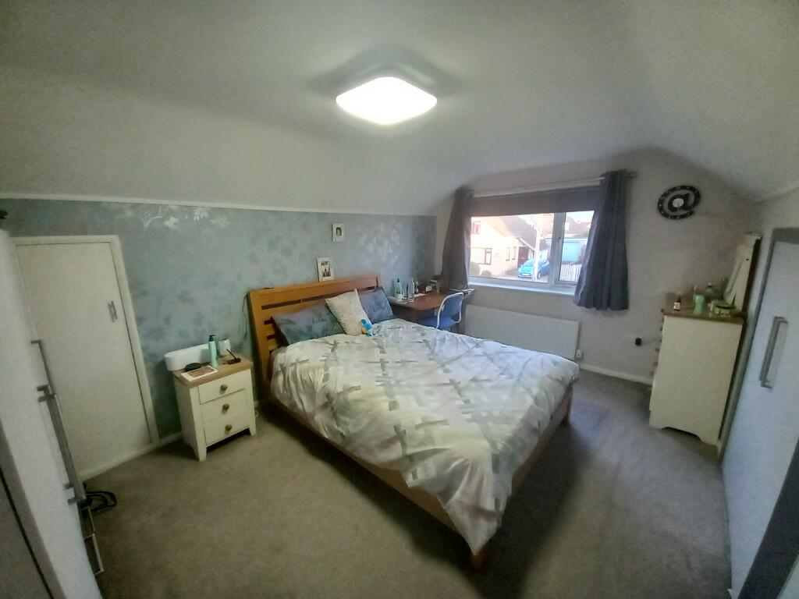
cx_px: 400
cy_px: 300
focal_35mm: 13
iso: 250
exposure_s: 1/24
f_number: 2.2
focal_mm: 1.13
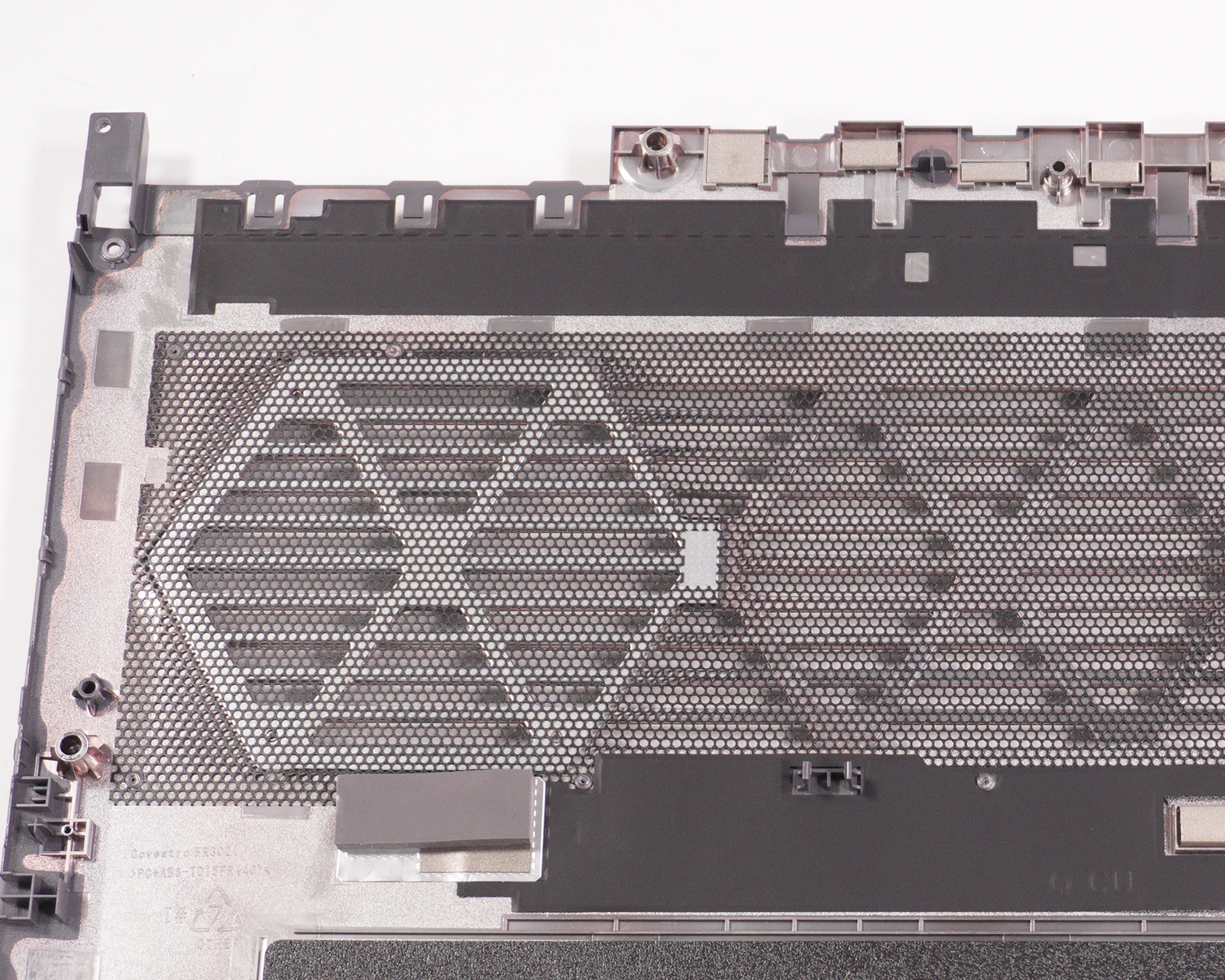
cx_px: 968
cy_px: 746
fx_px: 3222
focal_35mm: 89
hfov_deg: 21.3
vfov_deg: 17.2
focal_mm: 33
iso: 1000
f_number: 5.6
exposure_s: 1/320
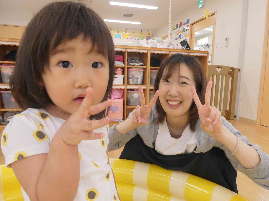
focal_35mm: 24
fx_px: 187
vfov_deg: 56.8
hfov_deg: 71.6
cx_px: 134
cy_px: 100
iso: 250
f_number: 3.3
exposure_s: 1/60
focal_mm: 4.3
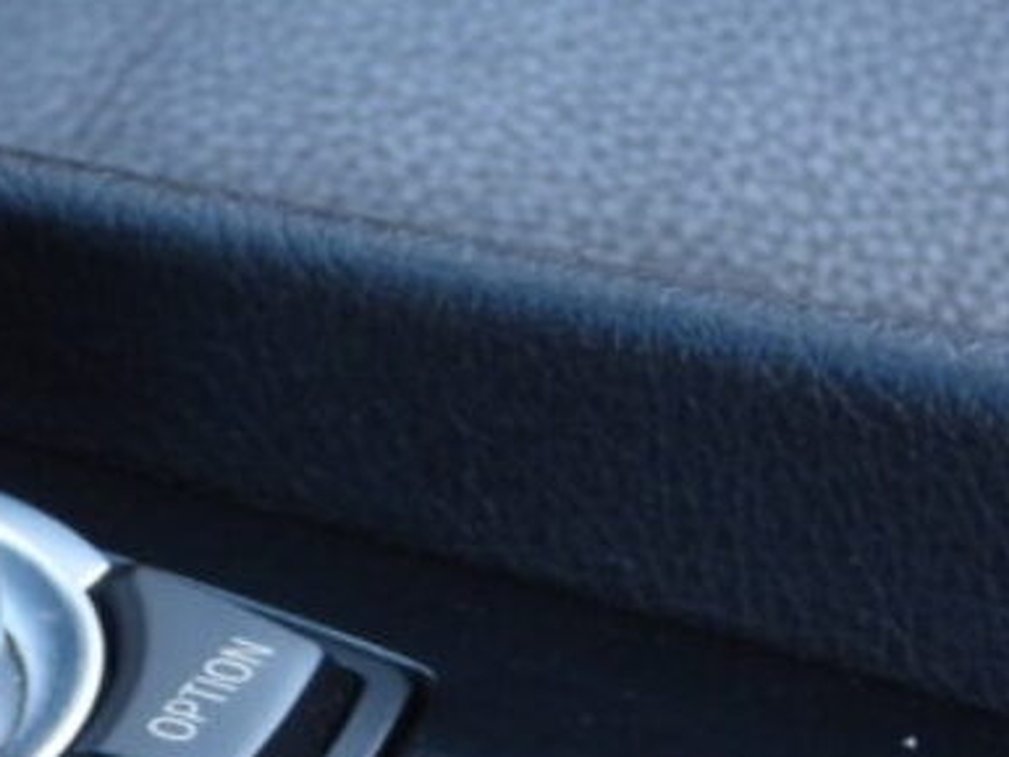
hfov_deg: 3.8
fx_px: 15162
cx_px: -700
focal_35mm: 520
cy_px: 883
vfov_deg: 2.9
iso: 250
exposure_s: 1/60
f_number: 4
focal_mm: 22.5
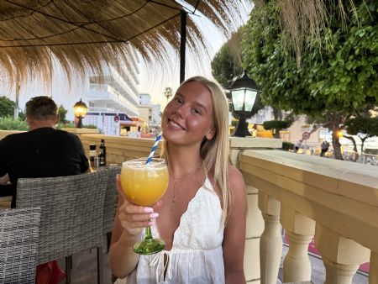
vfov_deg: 56.9
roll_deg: -2.2
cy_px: 142
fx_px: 262
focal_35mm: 24
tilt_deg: -2.7
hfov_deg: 71.6
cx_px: 189
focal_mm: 6.76
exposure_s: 1/50
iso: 320
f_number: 1.78
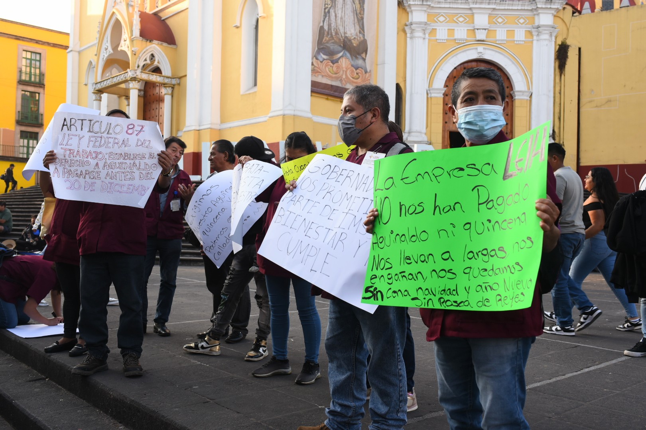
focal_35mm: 35
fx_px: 628
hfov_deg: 54.4
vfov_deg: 37.9
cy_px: 215
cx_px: 323
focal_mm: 35
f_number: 6.3
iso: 500
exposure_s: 1/320
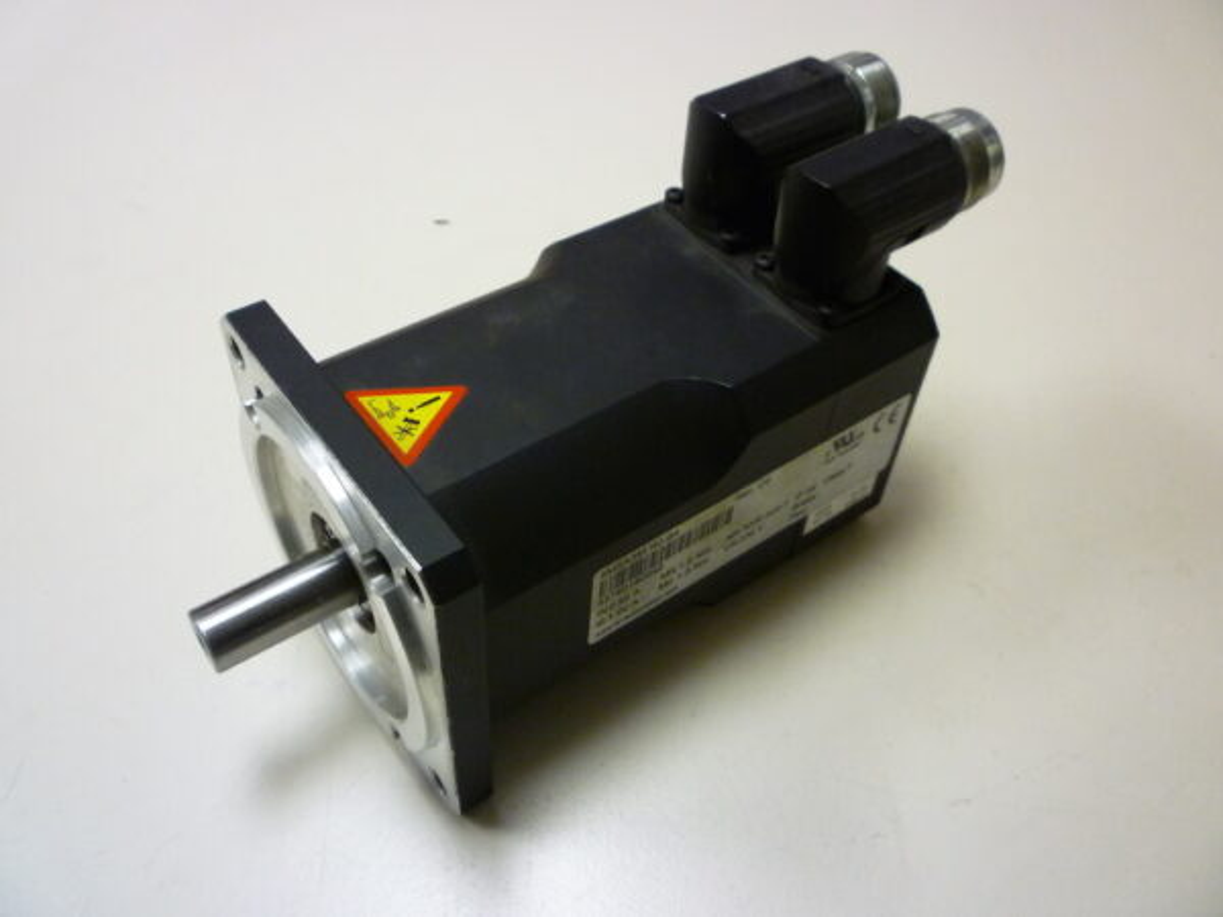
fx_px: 1025
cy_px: 458
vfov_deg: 48.2
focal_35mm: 29
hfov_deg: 61.7
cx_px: 612
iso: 400
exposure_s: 1/15
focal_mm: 5.2
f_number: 3.3
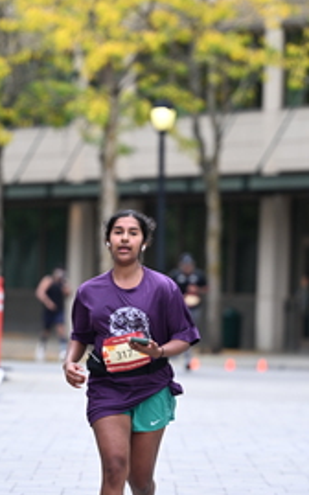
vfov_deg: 6.3
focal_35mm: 333
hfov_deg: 3.9
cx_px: 117
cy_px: 237
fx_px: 4489
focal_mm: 160
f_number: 2.8
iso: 640
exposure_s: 1/2000
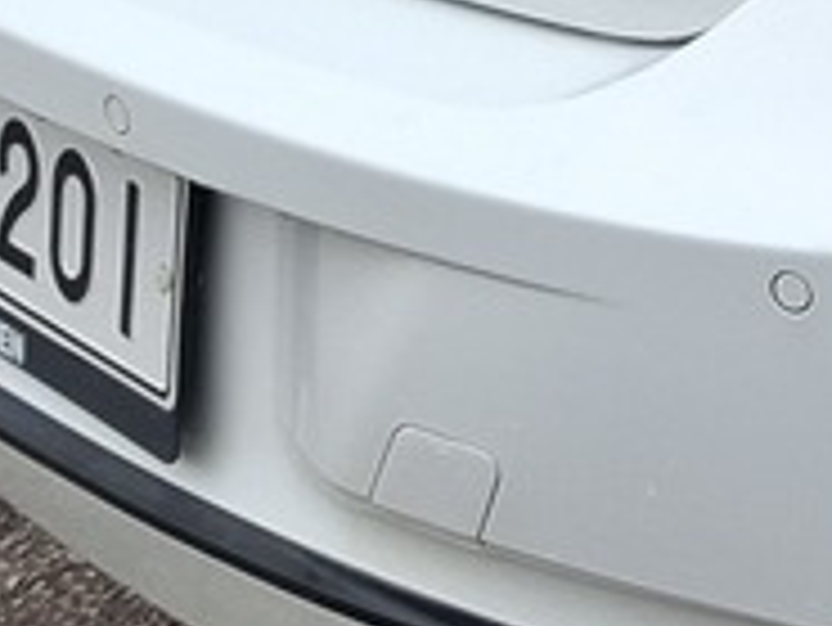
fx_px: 4305
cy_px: -207
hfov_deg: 9.9
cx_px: 1902
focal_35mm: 179
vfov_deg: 8.2
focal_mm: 5.54
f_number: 1.8
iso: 50
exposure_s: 1/471
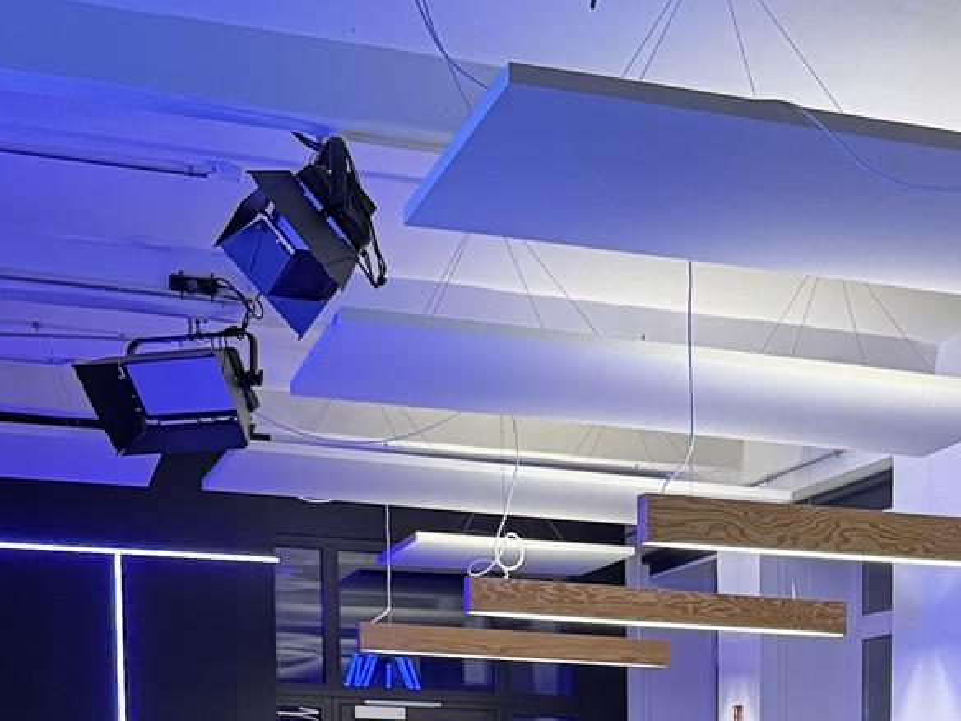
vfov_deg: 18.2
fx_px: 2054
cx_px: 941
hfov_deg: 25.2
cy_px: 1004
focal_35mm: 74
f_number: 1.78
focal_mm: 6.76
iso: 400
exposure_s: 1/60
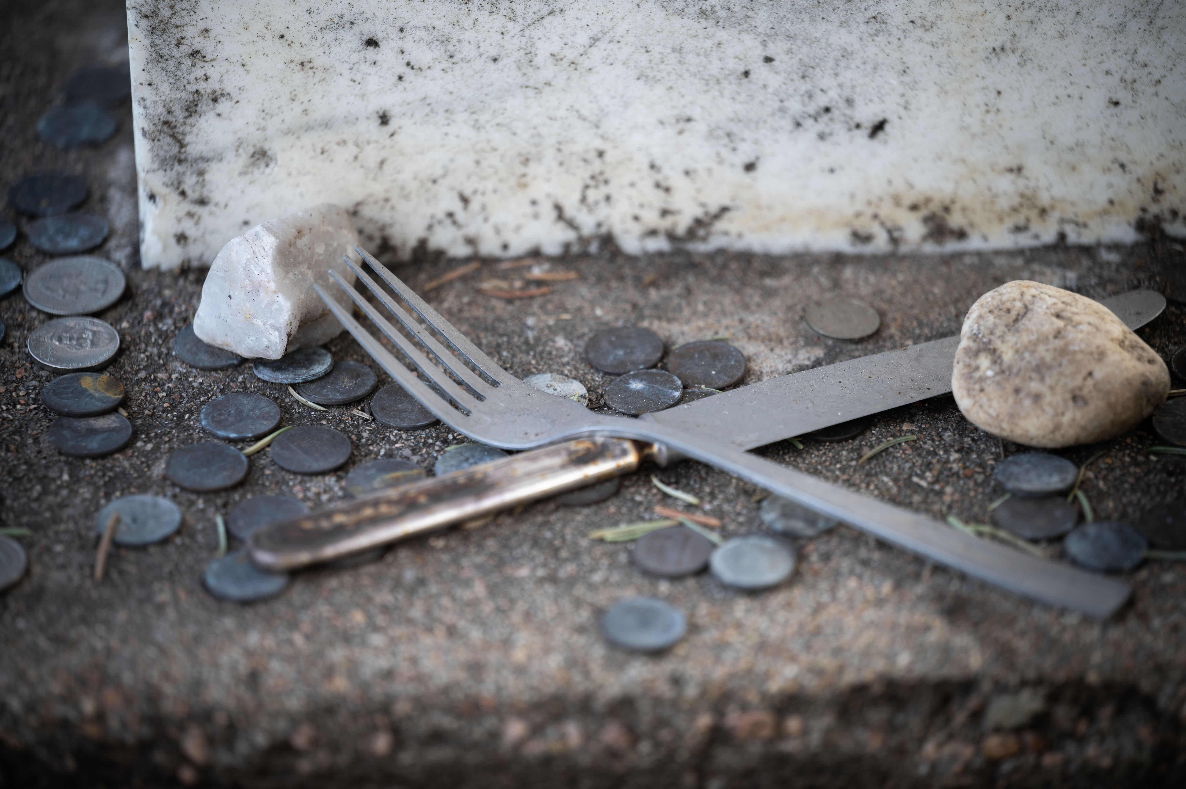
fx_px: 6584
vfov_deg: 6.9
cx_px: 593
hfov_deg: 10.3
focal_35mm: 200
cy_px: 394
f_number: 2.8
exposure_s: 1/250
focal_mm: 200
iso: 50
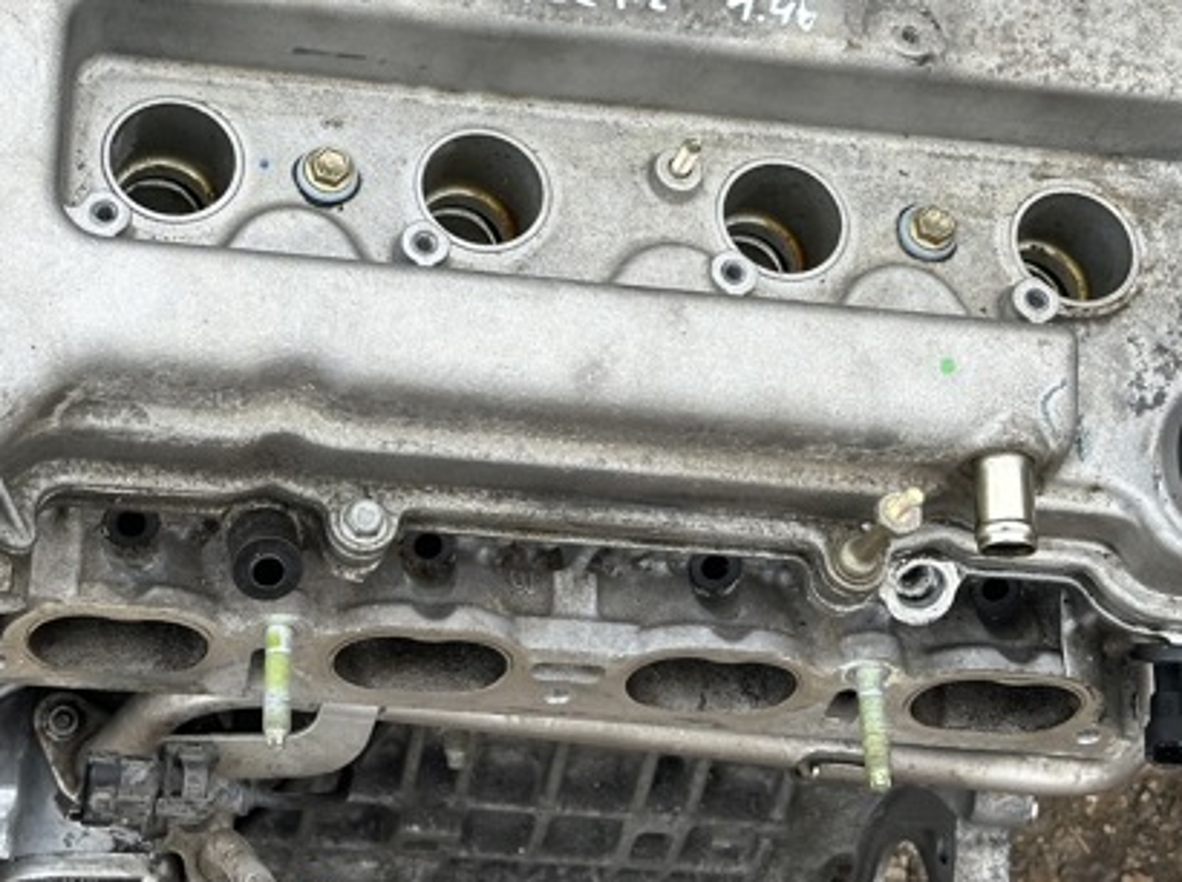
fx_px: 2556
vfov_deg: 19.6
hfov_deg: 26.0
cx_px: 481
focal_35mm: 75
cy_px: 389
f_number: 1.78
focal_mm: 6.86
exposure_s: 1/527
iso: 64
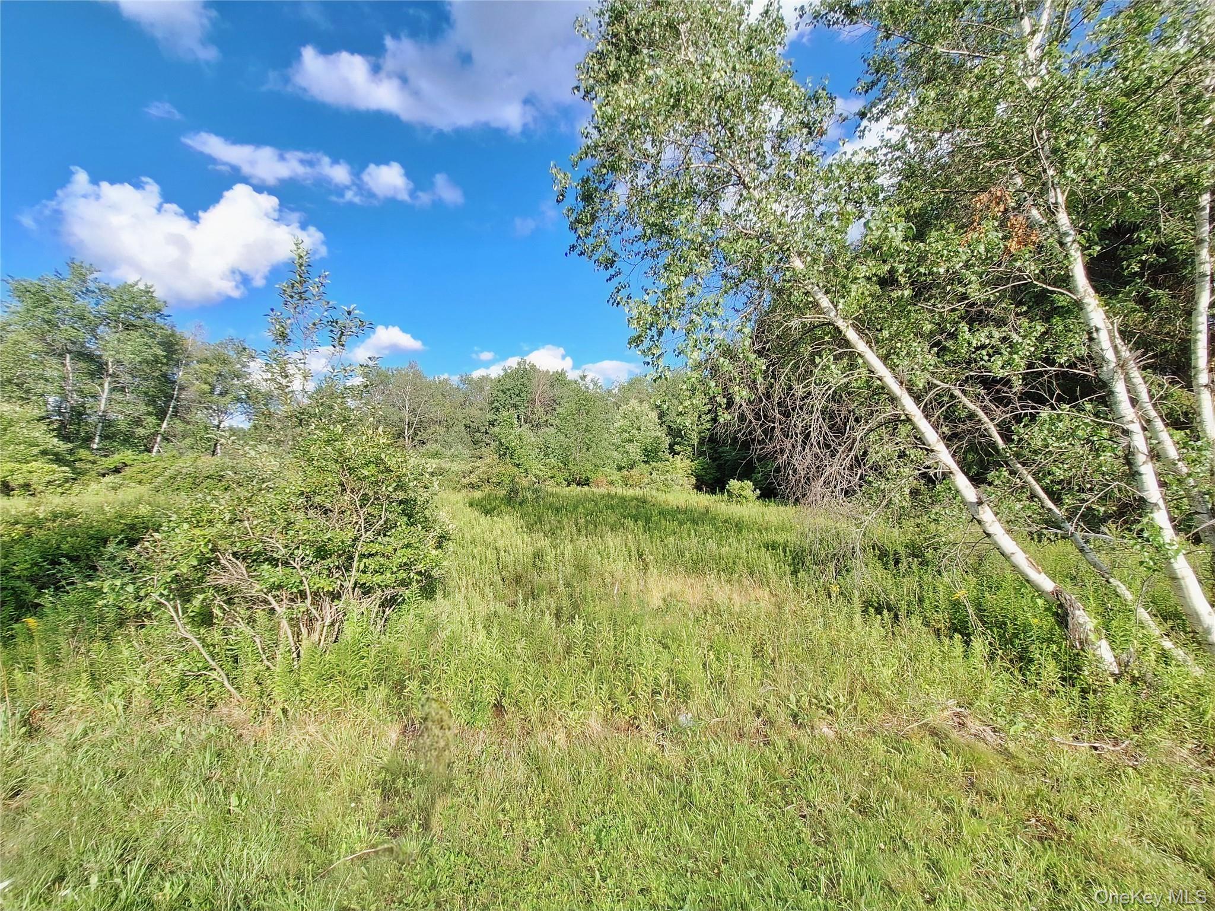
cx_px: 608
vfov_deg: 89.9
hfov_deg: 106.2
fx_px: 456
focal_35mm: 13
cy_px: 456
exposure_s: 1/1111
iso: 40
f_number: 2.2
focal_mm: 1.74
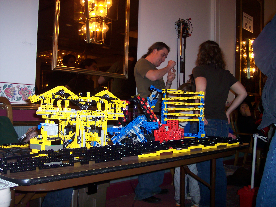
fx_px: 303
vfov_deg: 37.7
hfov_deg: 49.0
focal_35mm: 38
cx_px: 138
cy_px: 104
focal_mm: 8
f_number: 2.8
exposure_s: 1/30
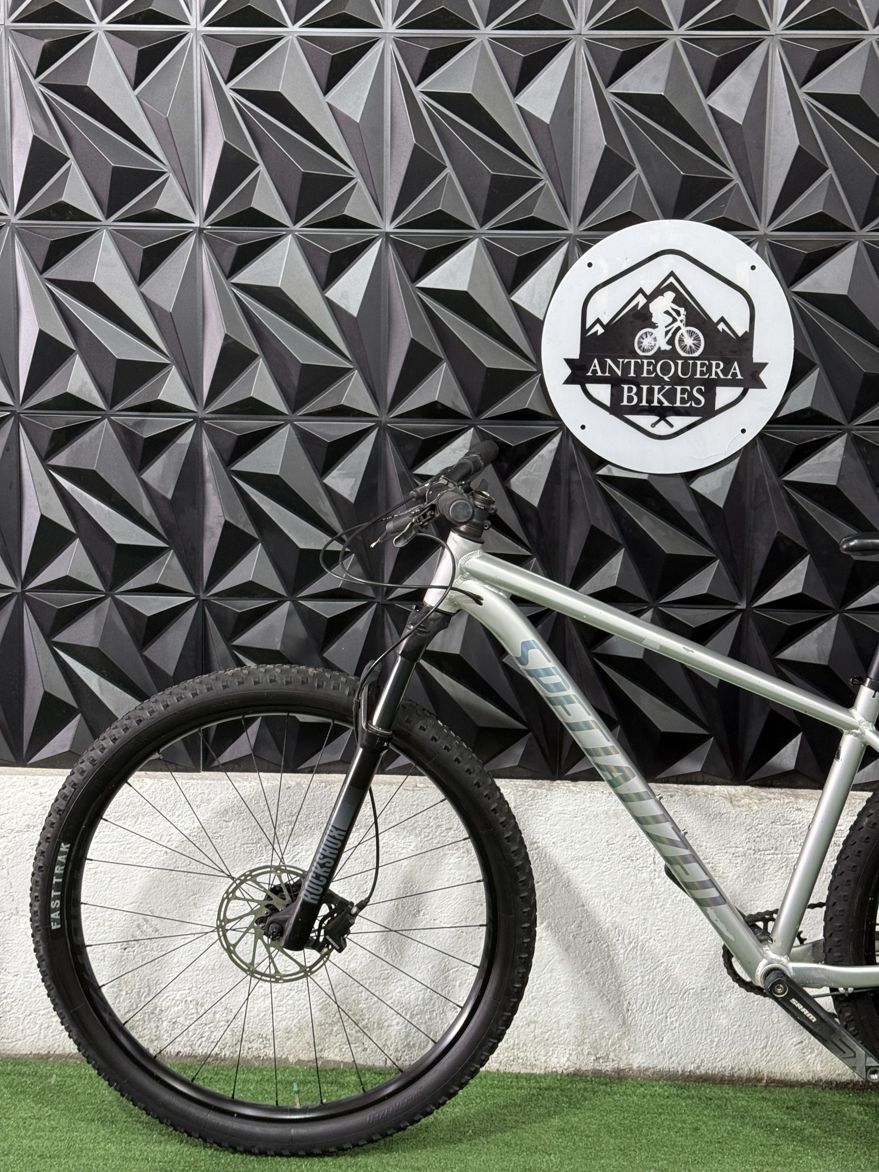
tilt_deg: -7.7
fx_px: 1625
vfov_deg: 39.7
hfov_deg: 30.3
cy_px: 586
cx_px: 440
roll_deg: -1.9
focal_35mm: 48
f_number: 1.78
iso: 160
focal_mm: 6.76
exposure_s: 1/60
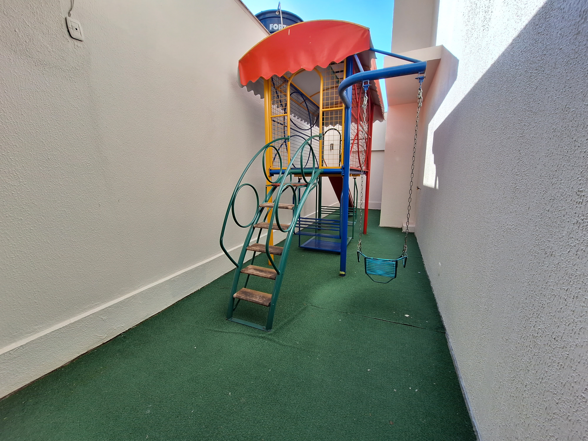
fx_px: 221
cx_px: 294
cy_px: 220
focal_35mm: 13
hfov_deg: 106.2
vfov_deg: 89.9
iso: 40
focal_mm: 1.74
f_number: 2.2
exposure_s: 1/357
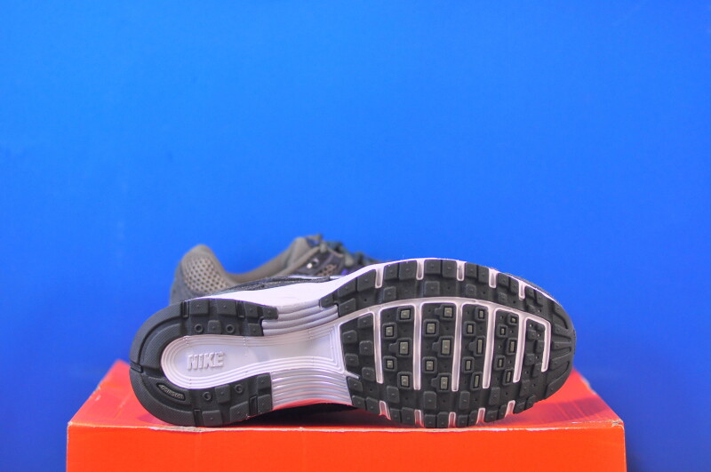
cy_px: 236
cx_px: 356
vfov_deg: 18.1
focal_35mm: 75
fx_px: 1479
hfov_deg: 27.0
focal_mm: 50
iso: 250
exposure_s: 1/320
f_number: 2.2
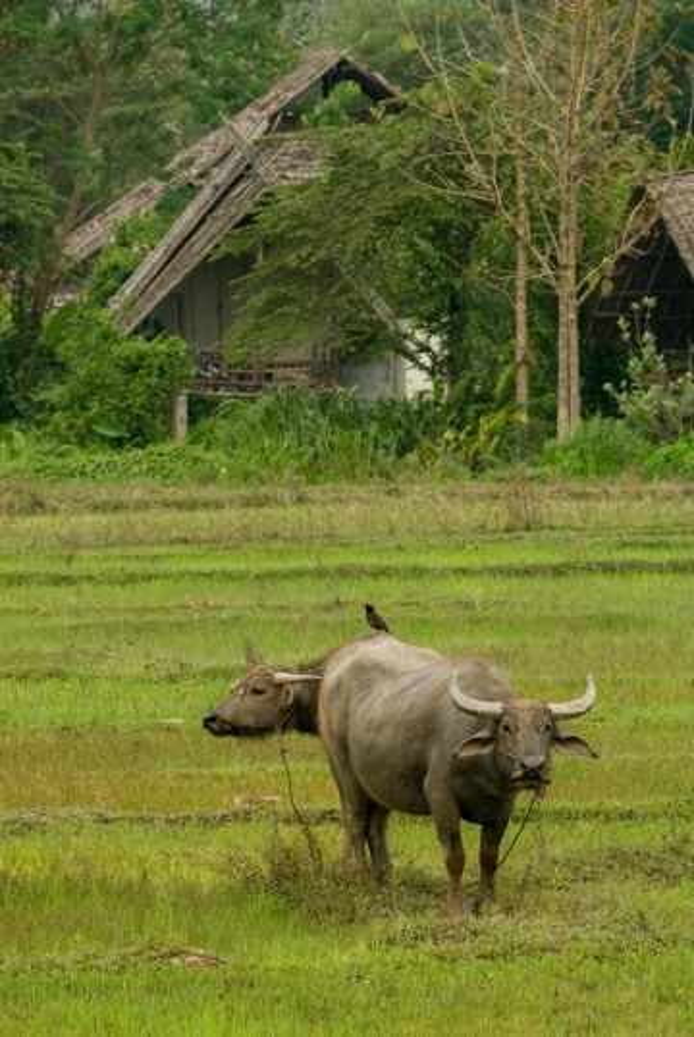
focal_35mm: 300
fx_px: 8652
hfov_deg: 4.6
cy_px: 518
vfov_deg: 6.9
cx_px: 347
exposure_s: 1/320
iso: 320
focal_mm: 200
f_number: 9
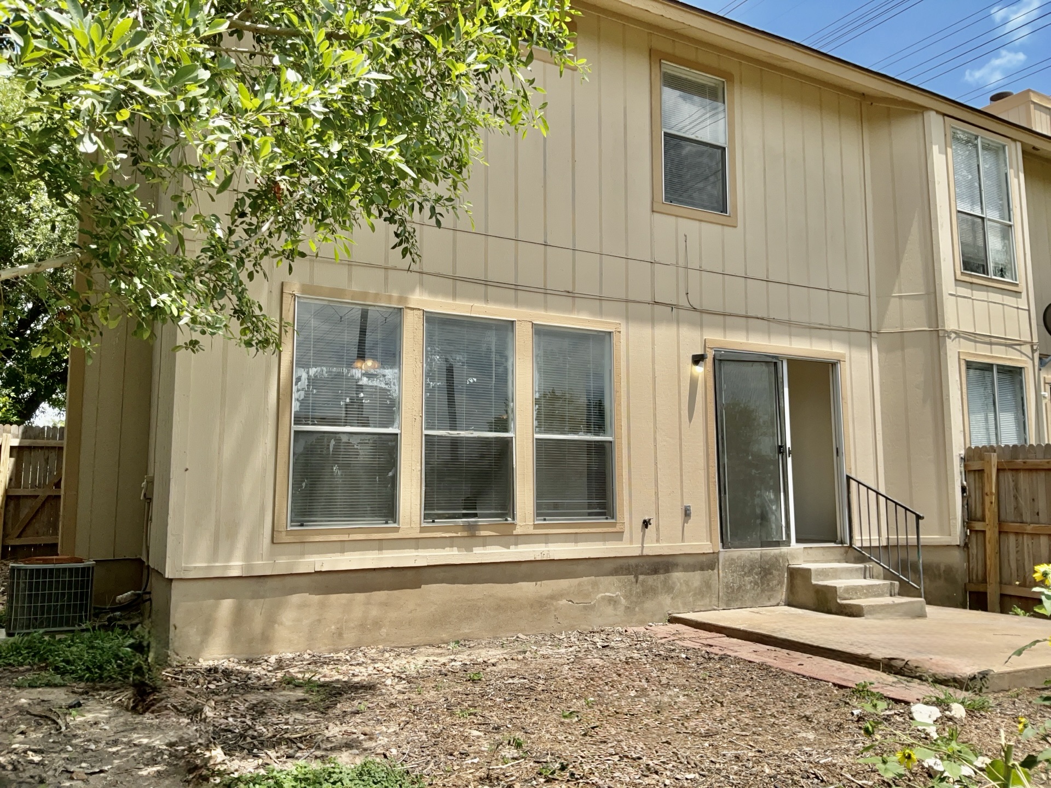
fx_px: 820
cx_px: 526
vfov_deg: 51.4
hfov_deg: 65.3
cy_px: 394
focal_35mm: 27
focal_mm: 3
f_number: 1.8
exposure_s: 1/1534
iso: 25
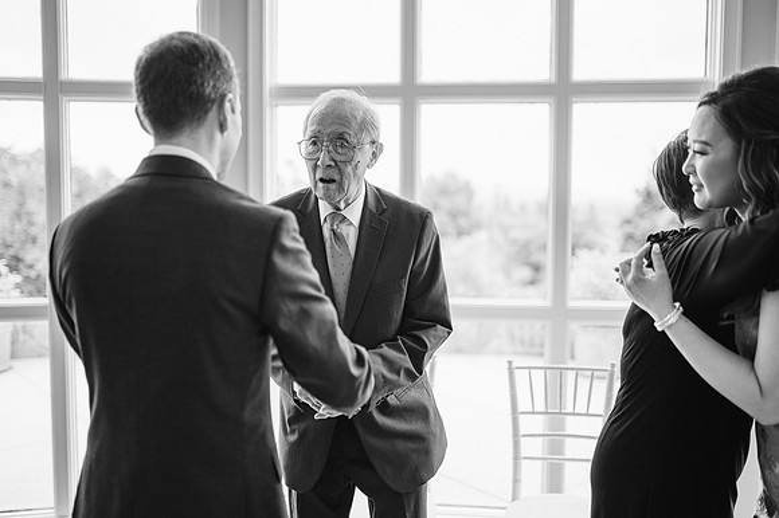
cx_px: 383
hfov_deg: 53.0
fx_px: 781
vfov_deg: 36.7
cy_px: 259
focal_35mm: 36
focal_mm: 35
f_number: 1.4
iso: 100
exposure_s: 1/1000
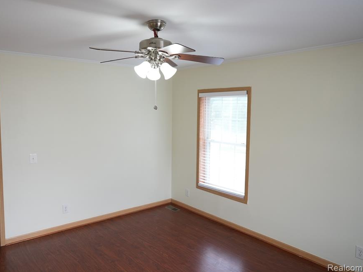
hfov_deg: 65.1
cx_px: 157
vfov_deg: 51.3
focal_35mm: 27
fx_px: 283
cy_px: 133
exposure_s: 1/125
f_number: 2.5
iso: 800
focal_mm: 24
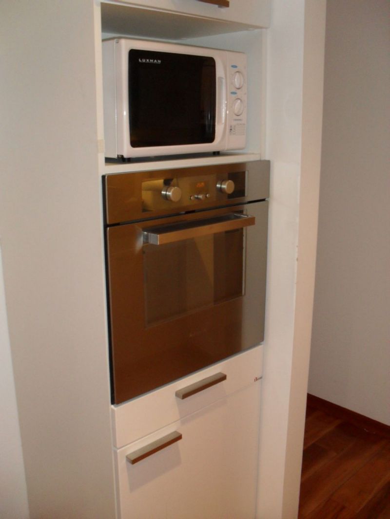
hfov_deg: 40.7
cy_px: 260
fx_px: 526
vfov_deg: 52.6
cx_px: 195
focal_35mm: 35
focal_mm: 6.3
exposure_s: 1/45
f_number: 3.2
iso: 200
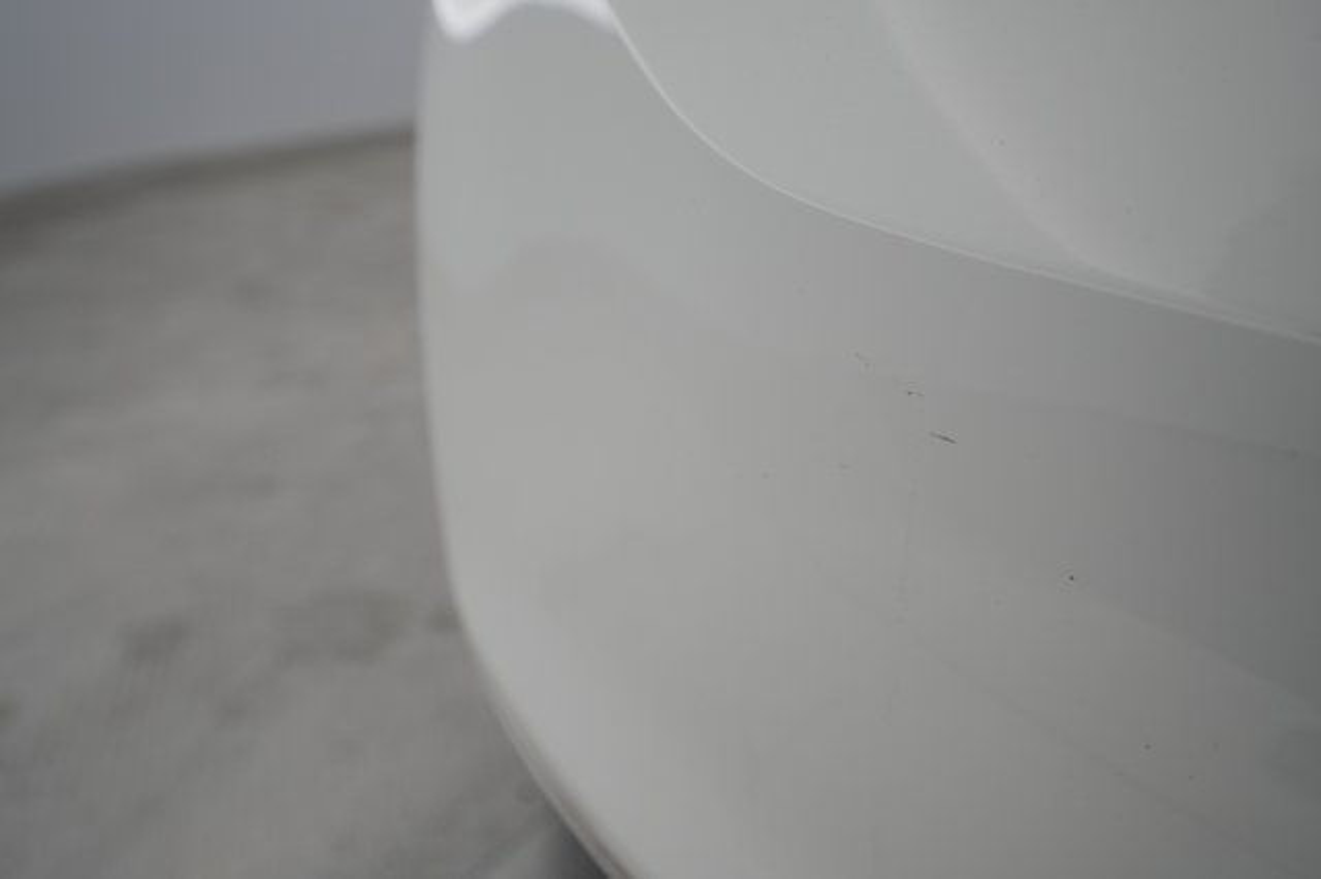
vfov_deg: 46.4
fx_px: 1027
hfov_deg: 65.5
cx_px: 660
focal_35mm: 28
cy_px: 440
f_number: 5
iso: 1000
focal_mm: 28
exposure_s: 1/100
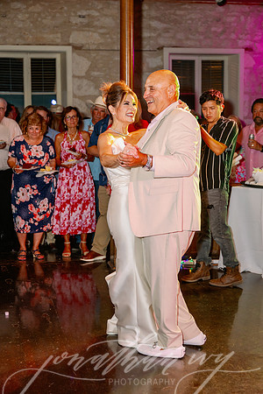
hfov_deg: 23.8
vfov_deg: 35.1
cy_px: 197
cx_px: 132
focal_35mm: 57
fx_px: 625
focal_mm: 57
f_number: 3.5
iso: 1000
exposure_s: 1/160
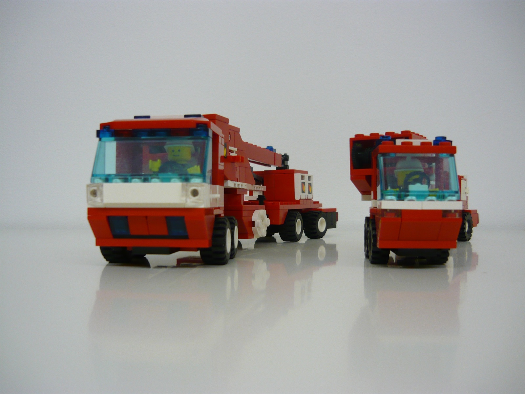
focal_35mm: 33
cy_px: 197
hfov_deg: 55.4
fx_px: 500
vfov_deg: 42.9
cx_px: 262
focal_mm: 5.5
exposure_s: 1/30
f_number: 2.8
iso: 160
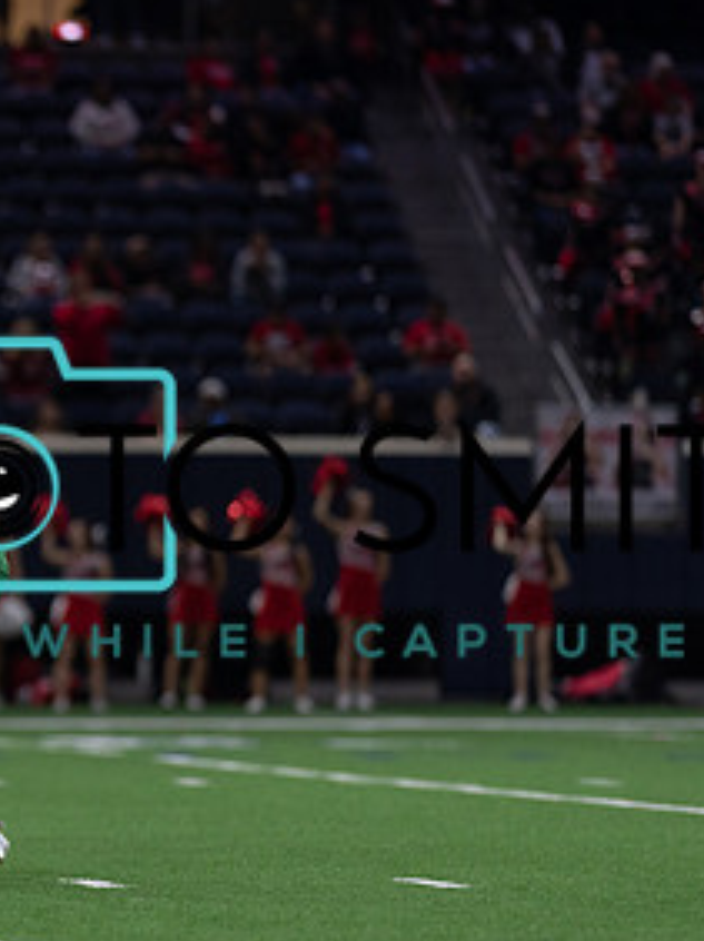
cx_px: -107
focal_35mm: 286
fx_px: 7767
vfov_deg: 6.9
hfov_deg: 5.2
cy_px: 497
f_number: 1.8
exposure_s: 1/1250
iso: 1000
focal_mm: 135
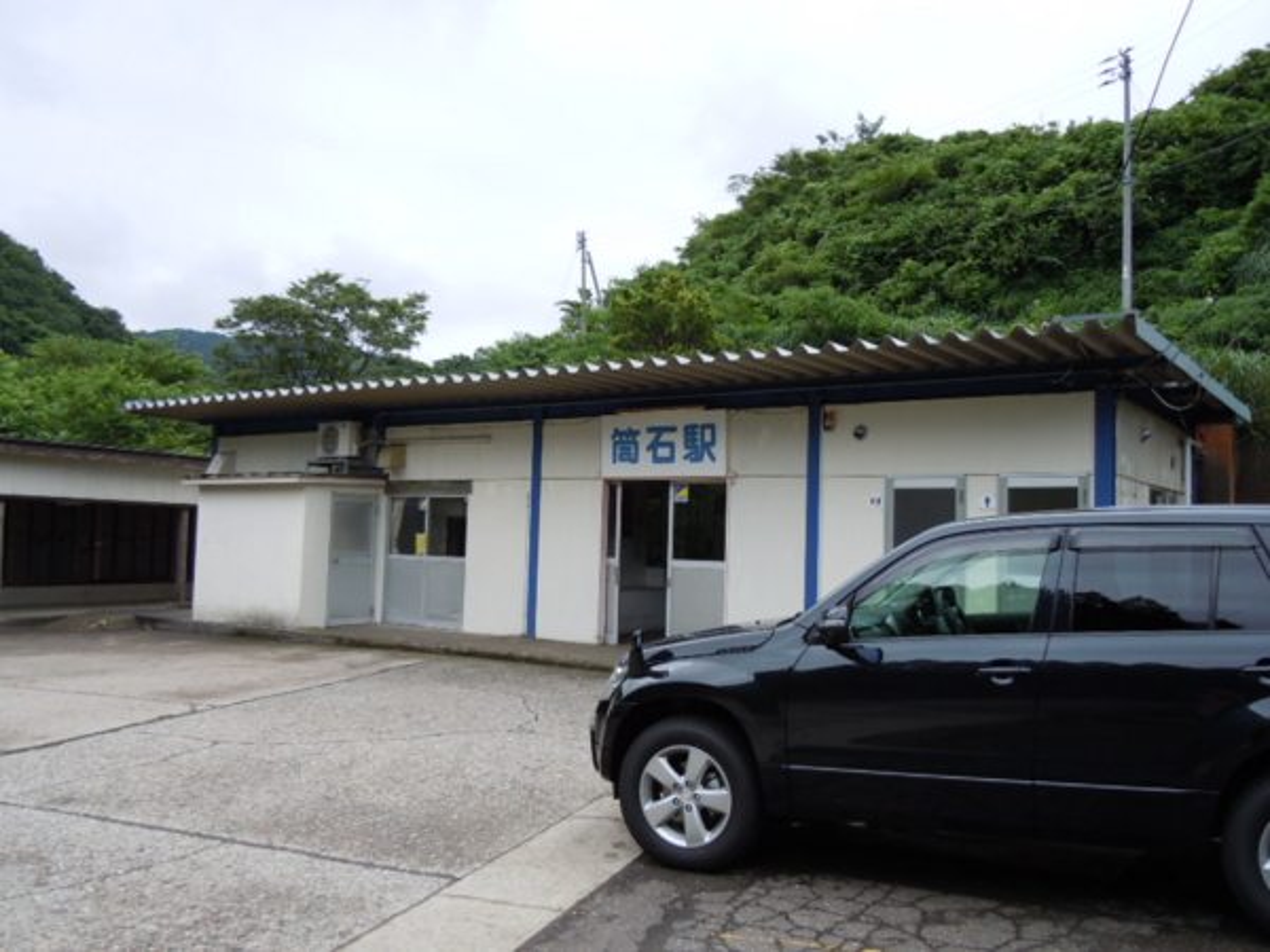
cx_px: 635
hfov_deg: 60.0
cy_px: 476
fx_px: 1101
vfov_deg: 46.8
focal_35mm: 30
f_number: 3.5
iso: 100
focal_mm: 5.4
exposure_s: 1/400
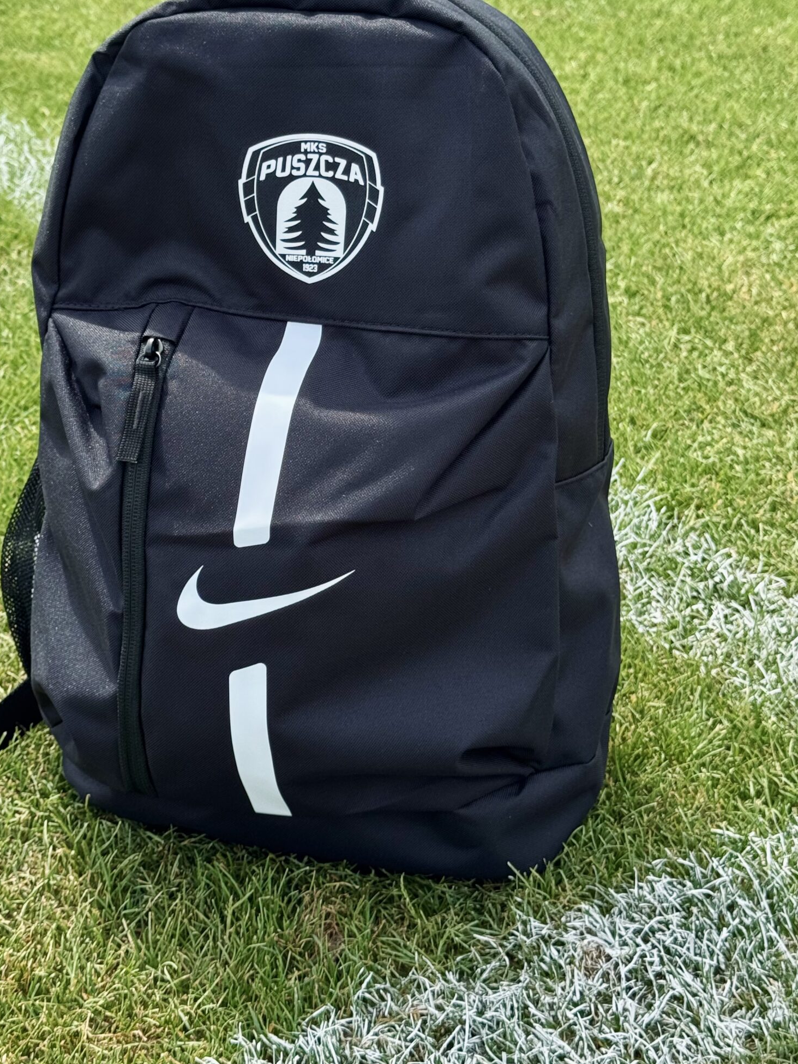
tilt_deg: -25.7
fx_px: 1936
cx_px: 301
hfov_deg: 23.2
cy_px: 402
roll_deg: +0.5
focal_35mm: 63
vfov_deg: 30.6
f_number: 1.78
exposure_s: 1/1458
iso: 64
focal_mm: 6.76
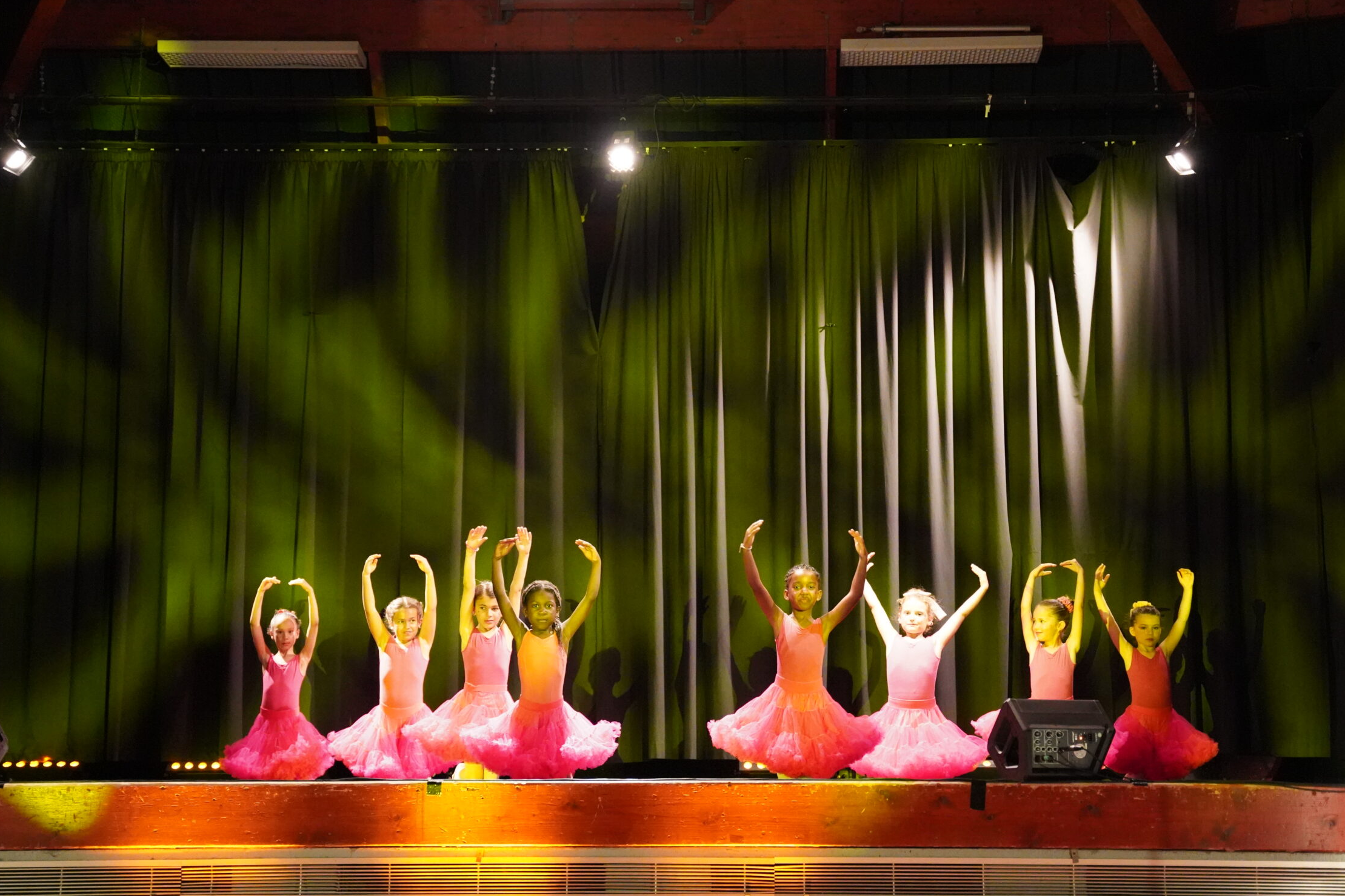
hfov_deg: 33.0
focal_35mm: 61
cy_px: 495
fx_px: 2272
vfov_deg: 22.3
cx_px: 682
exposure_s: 1/100
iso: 12800
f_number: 2.8
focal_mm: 52.7
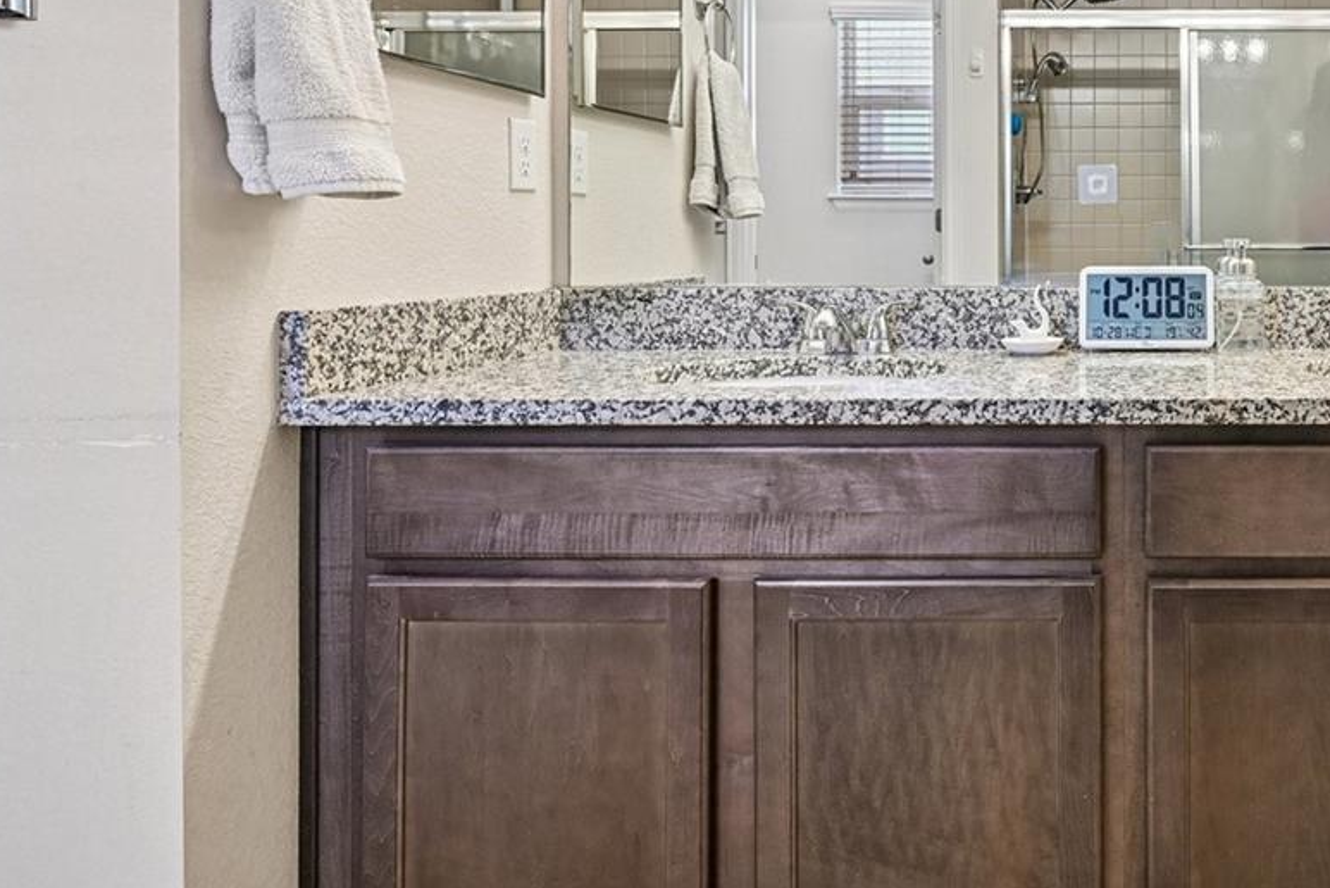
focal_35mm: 29
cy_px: 236
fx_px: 1072
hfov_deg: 56.9
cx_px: 1137
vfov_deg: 43.7
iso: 400
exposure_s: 1/13
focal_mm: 14
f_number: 8
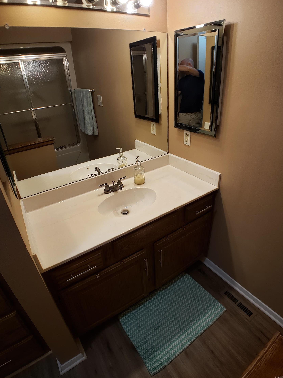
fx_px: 294
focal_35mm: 27
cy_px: 183
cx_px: 145
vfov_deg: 65.3
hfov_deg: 51.3
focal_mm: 4.3
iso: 100
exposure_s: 1/50
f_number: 2.4
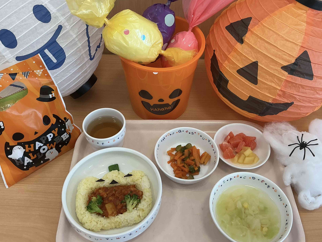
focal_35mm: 35
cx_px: 168
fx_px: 326
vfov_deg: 40.7
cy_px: 120
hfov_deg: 52.6
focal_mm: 3
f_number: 1.8
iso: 20
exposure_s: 1/120
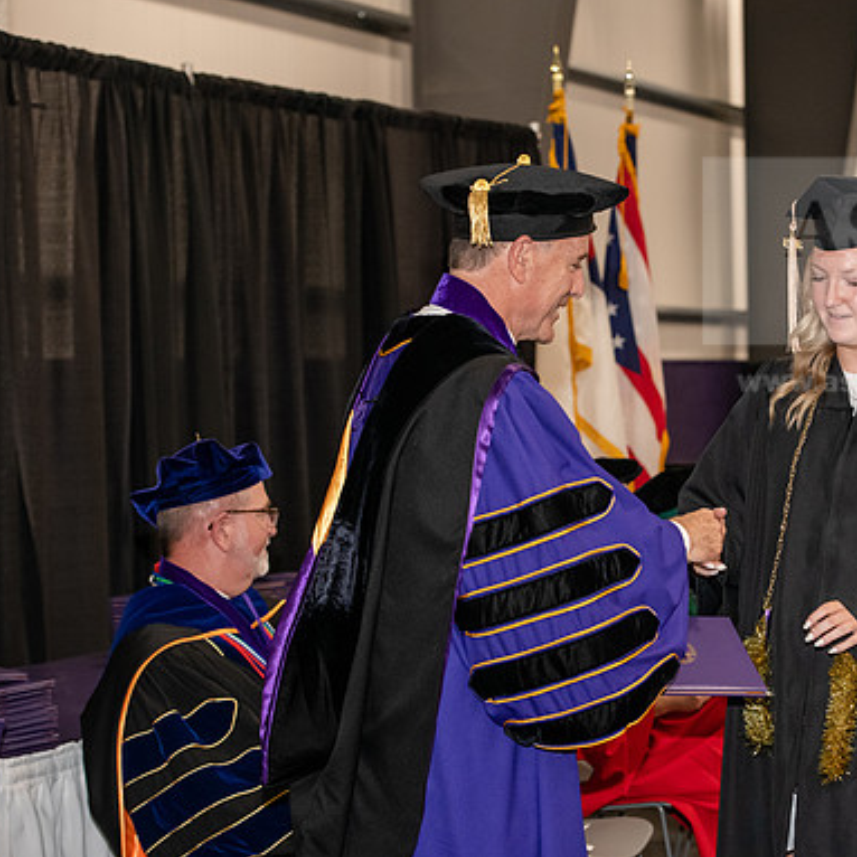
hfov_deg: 19.2
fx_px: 2521
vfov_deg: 19.3
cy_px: 428
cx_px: 635
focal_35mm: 90
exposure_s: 1/200
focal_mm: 70
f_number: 5
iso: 2500
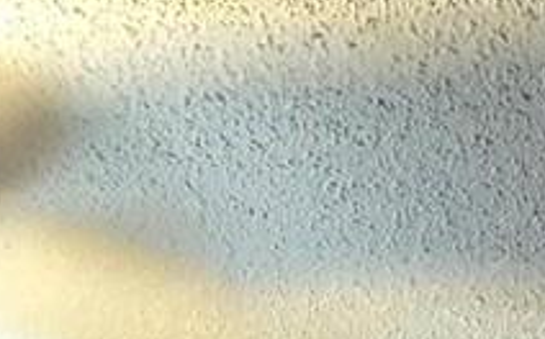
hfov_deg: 18.4
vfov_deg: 8.3
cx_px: 740
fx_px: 1543
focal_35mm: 104
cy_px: 1276
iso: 800
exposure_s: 1/60
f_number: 1.9
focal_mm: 2.2
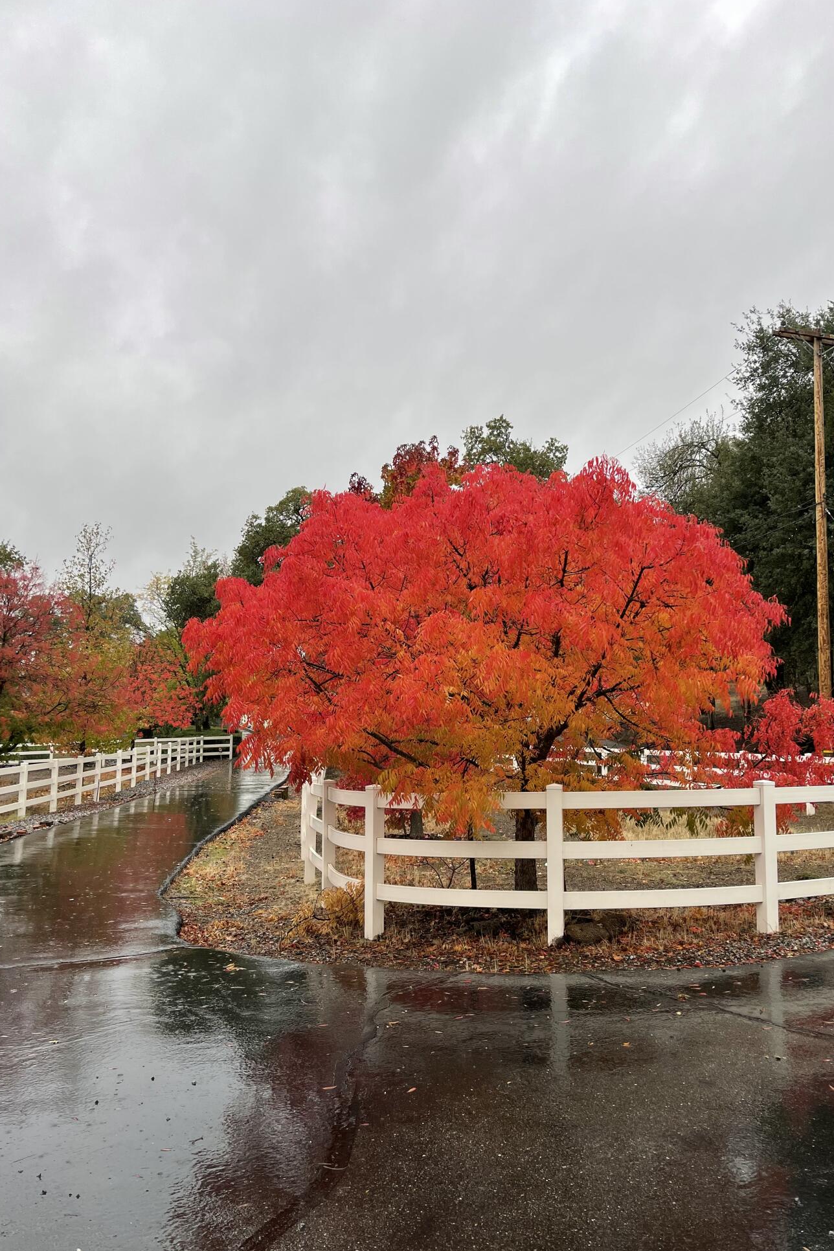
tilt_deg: +4.7
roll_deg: -1.2
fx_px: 973
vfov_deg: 65.5
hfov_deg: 46.3
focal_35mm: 28
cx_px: 470
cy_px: 623
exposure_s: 1/150
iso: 32
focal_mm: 5.1
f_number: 1.6
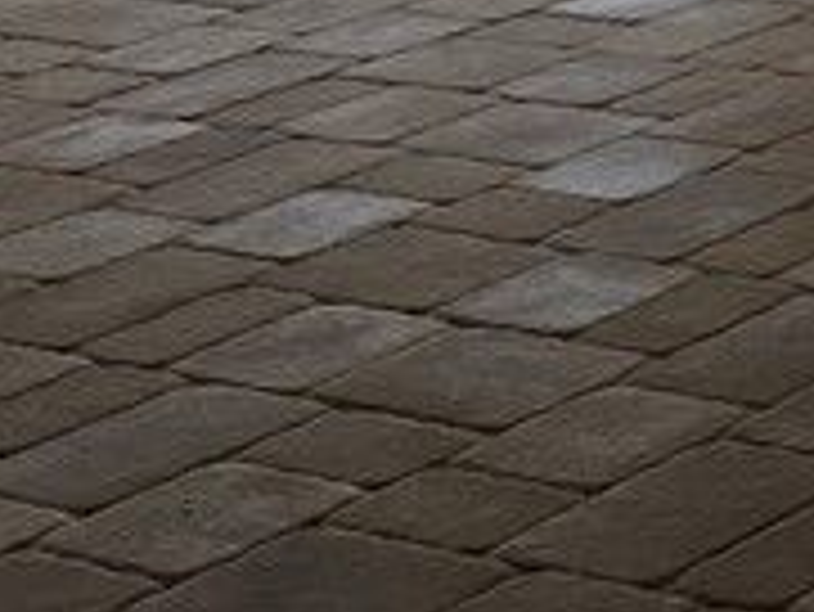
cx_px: 2006
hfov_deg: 11.1
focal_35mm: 147
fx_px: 3459
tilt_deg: -4.1
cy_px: -720
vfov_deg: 9.3
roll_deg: +2.4
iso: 50
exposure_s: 1/1698
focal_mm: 5.7
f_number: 1.5
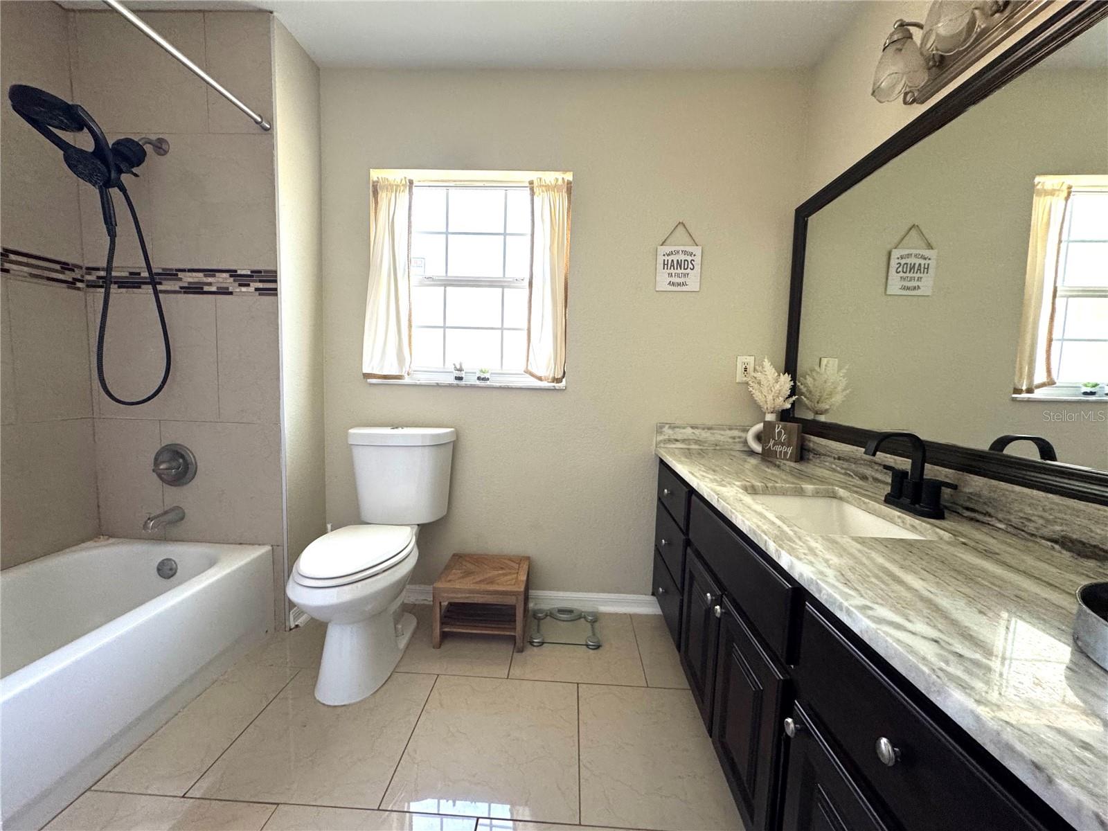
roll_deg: -1.8
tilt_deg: -4.9
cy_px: 416
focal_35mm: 14
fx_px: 448
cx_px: 554
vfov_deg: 85.7
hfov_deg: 102.1
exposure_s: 1/99
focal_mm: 2.22
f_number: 2.2
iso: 200
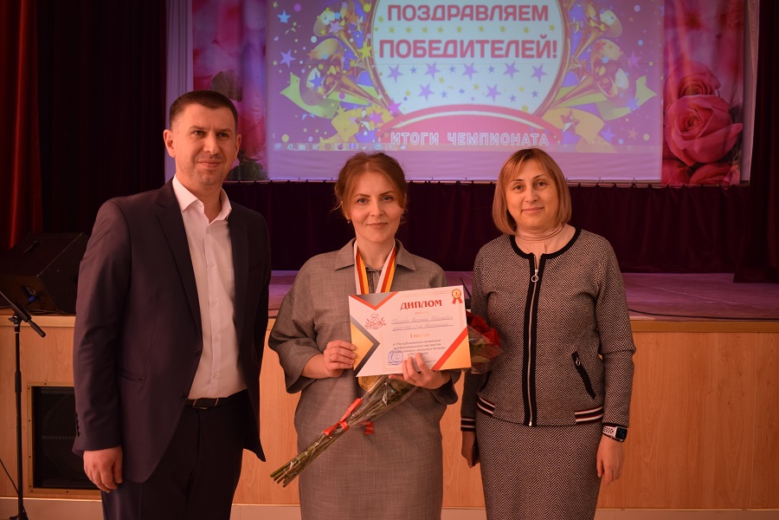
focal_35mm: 36
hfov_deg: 53.1
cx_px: 390
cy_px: 260
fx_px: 779
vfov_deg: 36.9
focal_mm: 24
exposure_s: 1/60
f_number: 4
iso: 400
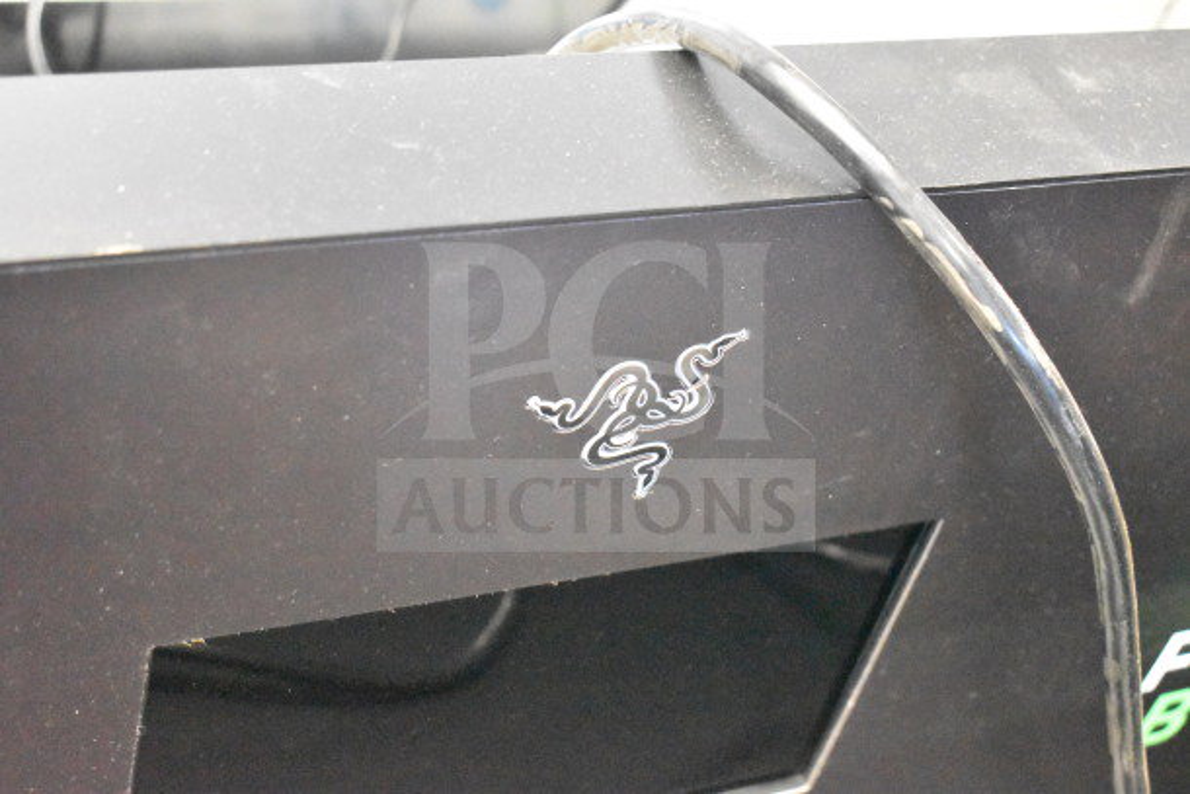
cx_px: 595
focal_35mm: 60
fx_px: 1984
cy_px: 397
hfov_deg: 33.4
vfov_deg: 22.6
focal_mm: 40
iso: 25600
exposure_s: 1/25
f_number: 5
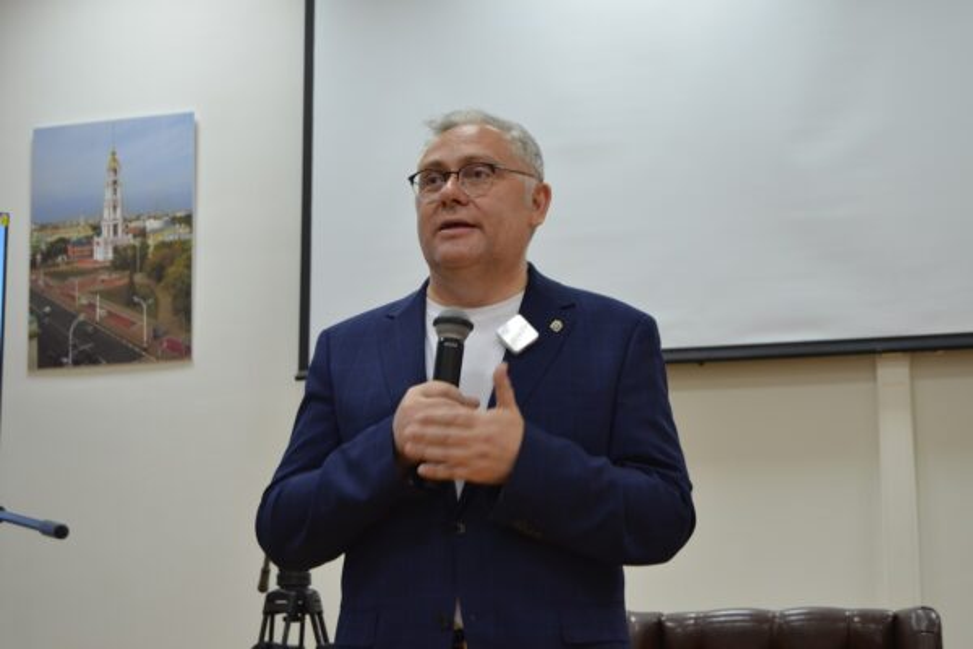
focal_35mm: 69
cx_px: 486
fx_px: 1865
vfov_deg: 19.7
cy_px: 324
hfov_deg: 29.2
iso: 500
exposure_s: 1/30
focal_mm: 46
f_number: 5.3
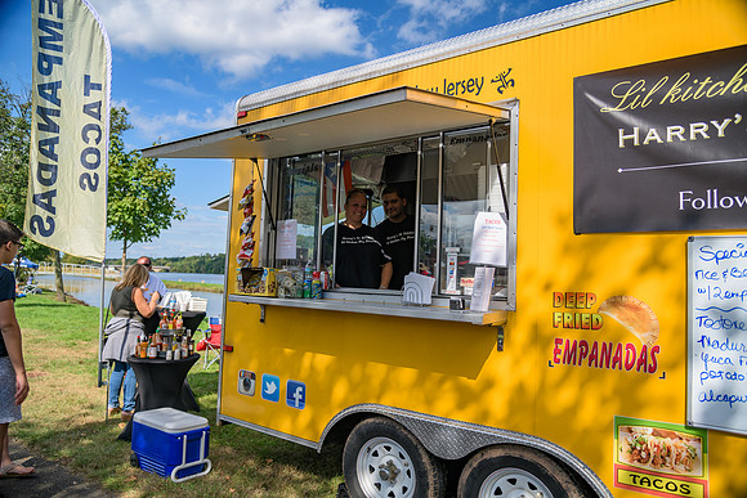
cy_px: 249
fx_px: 498
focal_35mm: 24
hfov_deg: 73.7
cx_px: 374
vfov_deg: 53.2
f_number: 4
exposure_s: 1/250
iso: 64
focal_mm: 24
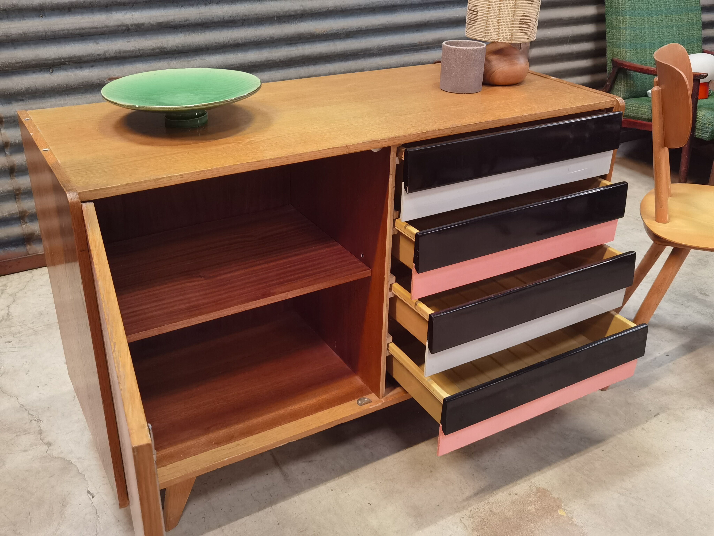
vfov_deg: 41.8
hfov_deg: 54.0
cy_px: 268
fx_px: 701
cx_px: 357
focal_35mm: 34
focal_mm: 6.71
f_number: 1.9
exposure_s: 1/25
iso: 500
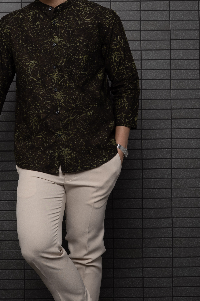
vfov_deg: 27.9
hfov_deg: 18.6
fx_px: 603
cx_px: 32
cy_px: 117
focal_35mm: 72
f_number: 8
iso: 200
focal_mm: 31.6
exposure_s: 1/125
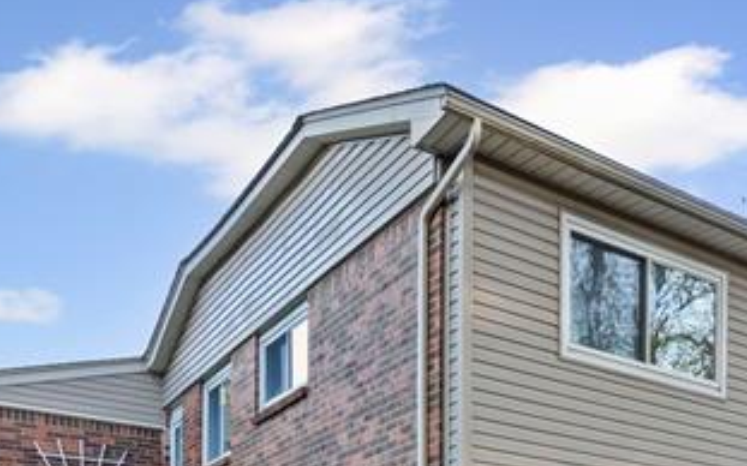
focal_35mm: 47
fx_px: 956
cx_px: 807
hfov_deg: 36.6
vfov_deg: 22.7
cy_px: 687
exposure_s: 1/13
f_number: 10
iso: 400
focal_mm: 14
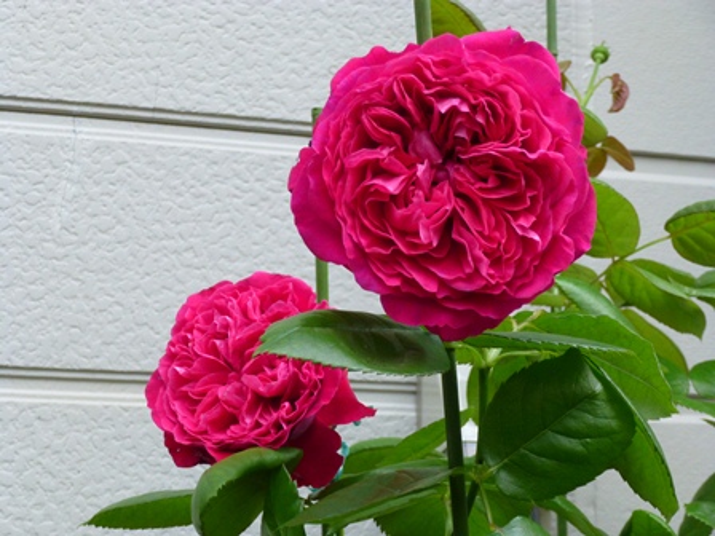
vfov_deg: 17.2
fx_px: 1776
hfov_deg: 22.8
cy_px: 268
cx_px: 358
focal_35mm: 86
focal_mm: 15.3
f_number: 5
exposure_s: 1/80
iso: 400
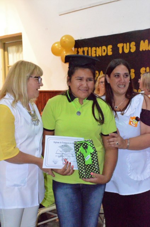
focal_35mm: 63
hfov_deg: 21.5
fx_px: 395
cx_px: 75
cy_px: 114
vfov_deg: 32.0
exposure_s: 1/60
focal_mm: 42
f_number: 11
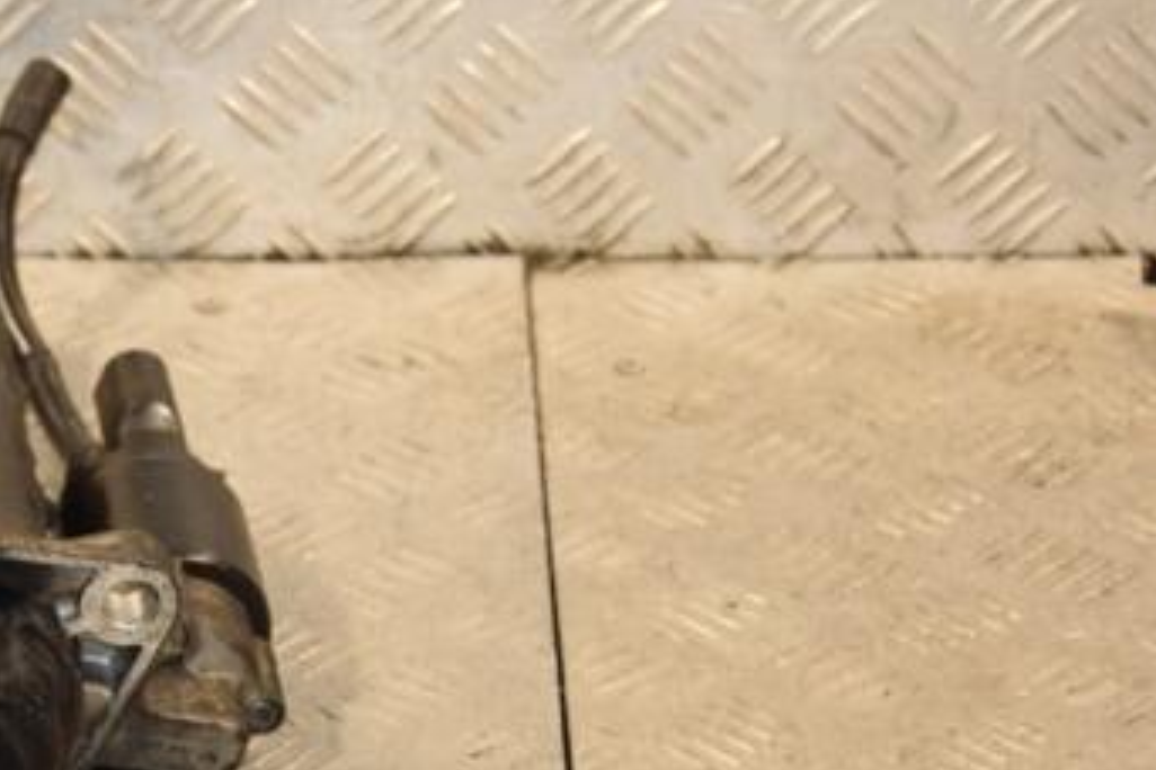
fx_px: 4399
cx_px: 199
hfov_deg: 14.9
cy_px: 561
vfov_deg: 10.0
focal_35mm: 137
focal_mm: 52
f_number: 5
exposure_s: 1/200
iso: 800
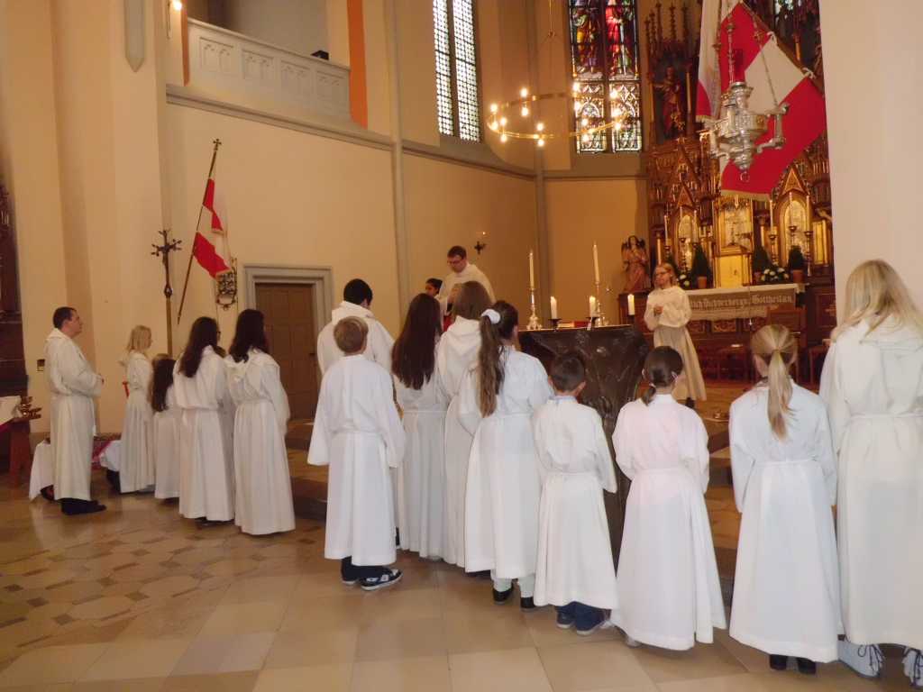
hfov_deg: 67.3
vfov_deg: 53.1
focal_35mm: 26
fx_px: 693
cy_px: 346
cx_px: 462
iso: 400
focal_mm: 4.7
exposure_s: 1/60
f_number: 2.8
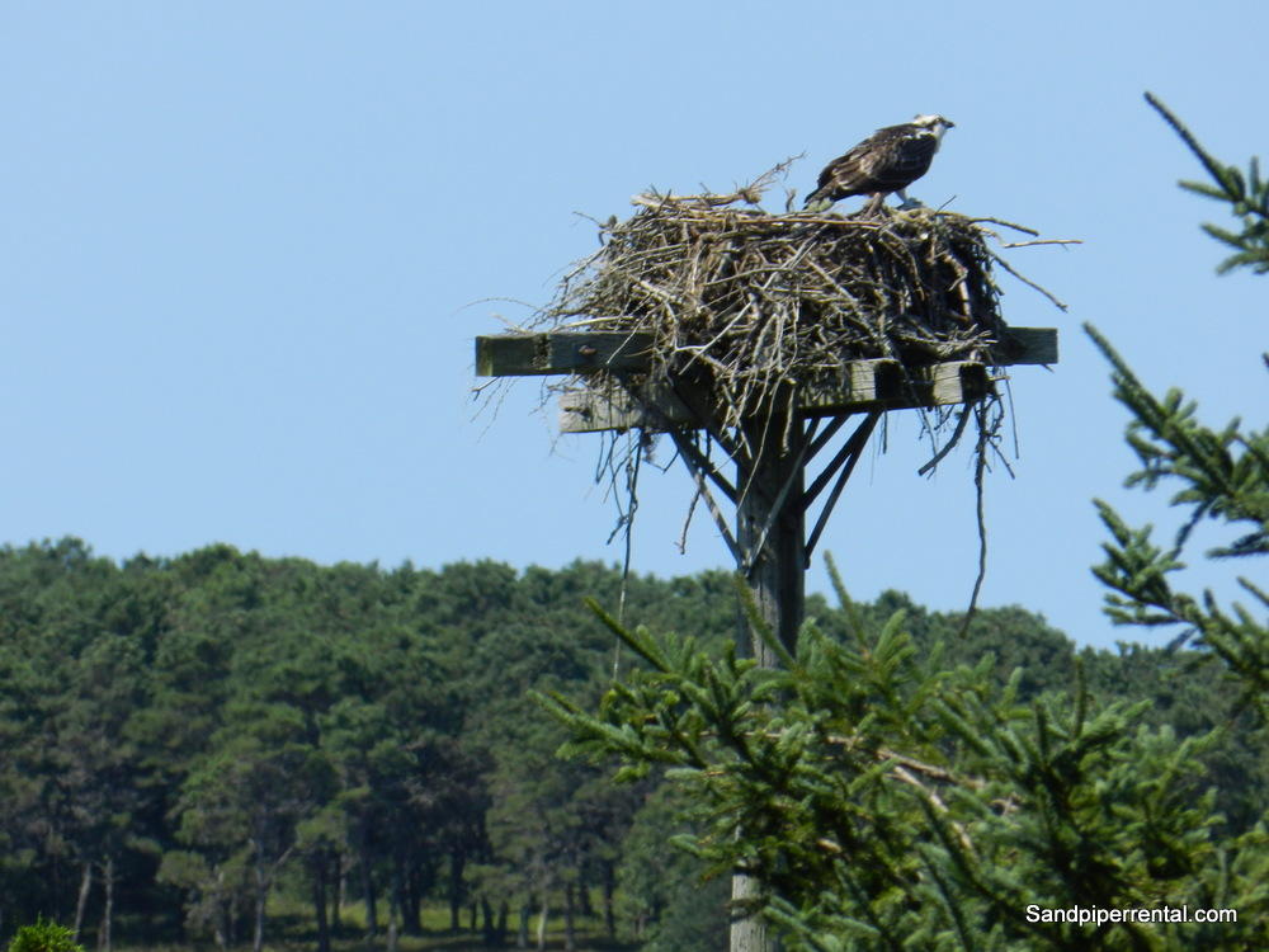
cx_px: 634
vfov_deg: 1.8
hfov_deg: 2.4
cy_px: 476
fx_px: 29694
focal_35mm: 810
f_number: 8
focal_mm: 144
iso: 160
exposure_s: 1/320
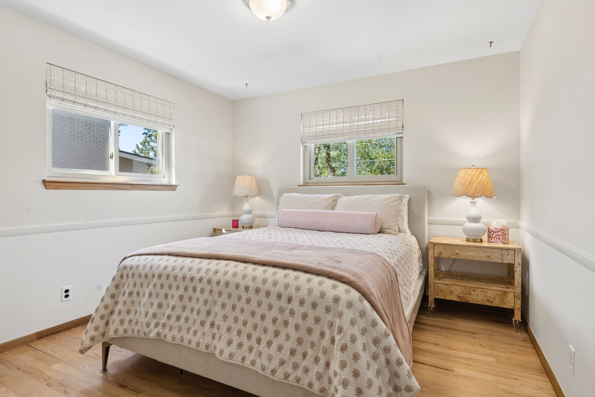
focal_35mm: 19
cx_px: 298
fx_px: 314
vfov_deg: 64.6
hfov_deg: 86.9
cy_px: 198
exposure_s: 1/30
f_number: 9
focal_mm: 19
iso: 500
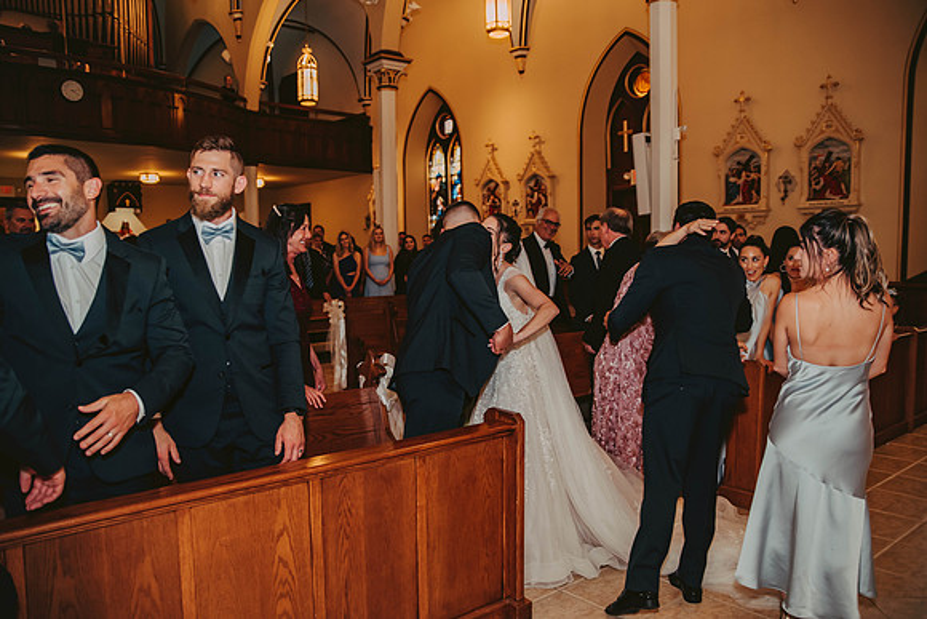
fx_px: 721
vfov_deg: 46.4
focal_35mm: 28
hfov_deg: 65.5
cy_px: 310
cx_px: 464
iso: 800
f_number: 2.8
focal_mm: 28
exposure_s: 1/100
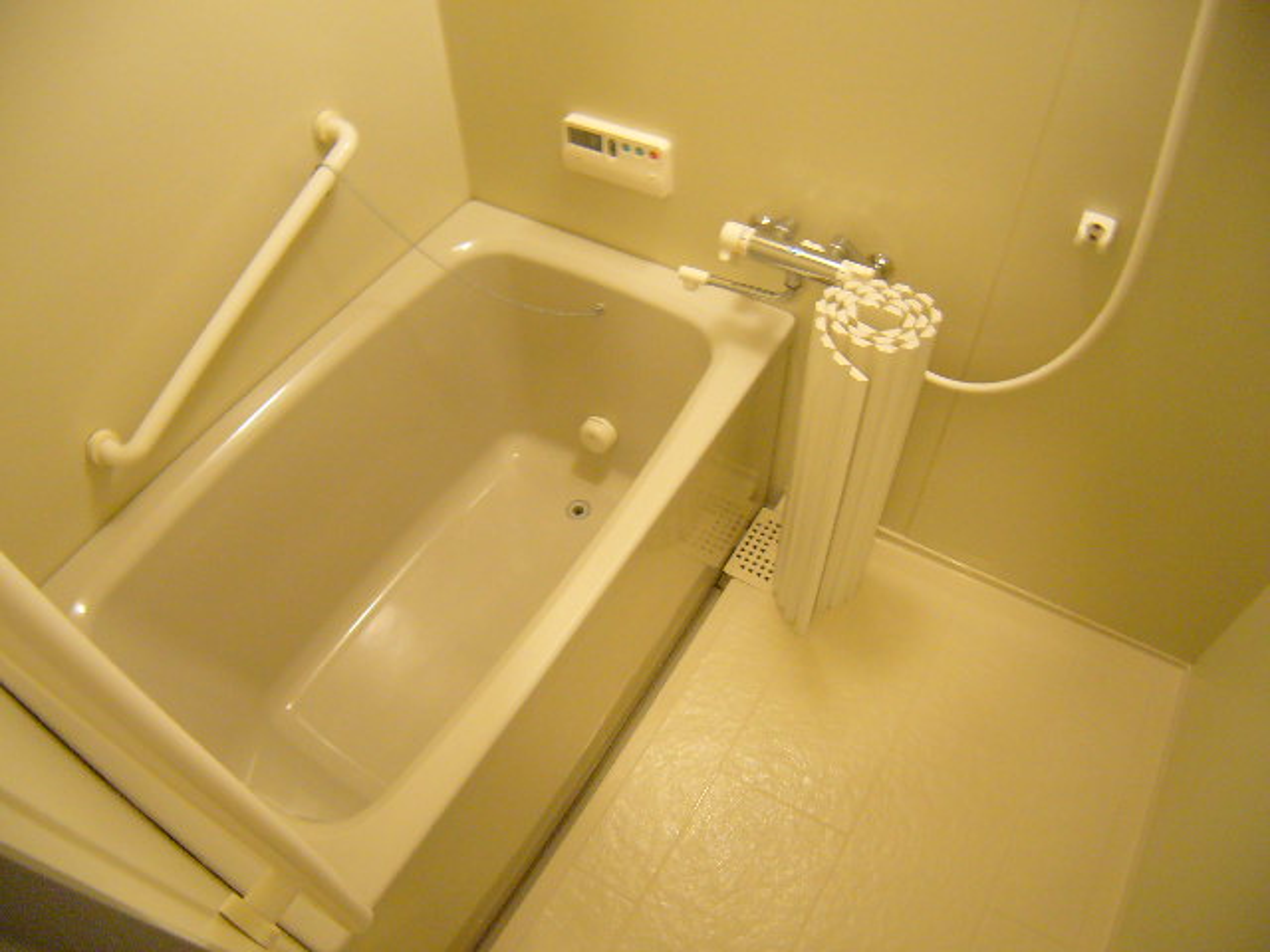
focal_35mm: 35
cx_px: 635
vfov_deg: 40.7
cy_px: 476
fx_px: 1284
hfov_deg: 52.6
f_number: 2.8
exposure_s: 1/8
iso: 200
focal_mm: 5.8
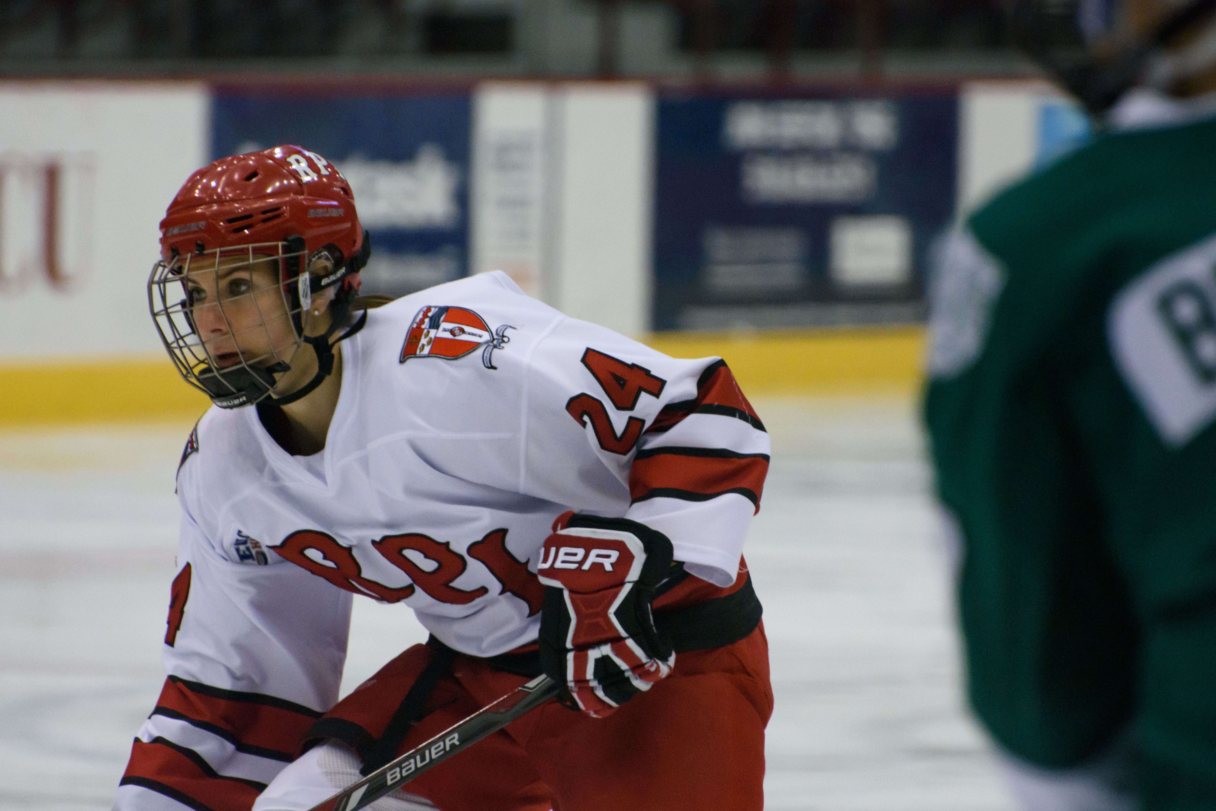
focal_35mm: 450
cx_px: 608
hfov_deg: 4.6
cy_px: 406
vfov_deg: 3.1
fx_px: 15199
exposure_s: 1/640
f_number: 5.6
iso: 3200
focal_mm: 300
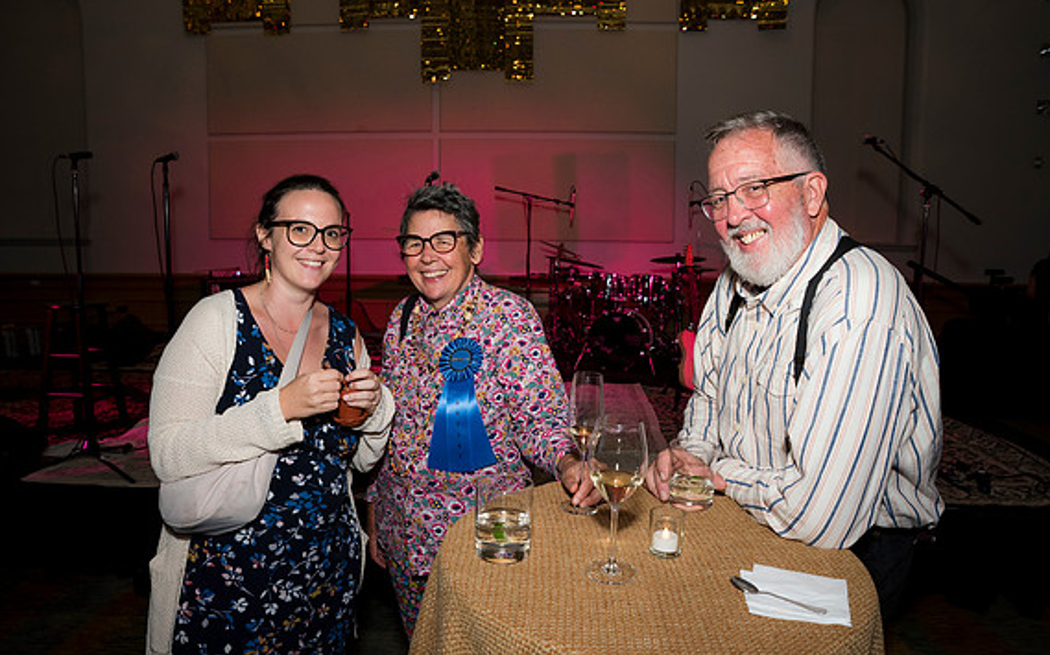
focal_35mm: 25
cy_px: 316
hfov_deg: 72.6
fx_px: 715
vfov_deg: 49.2
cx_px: 520
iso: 800
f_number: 5.6
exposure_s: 1/160
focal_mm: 24
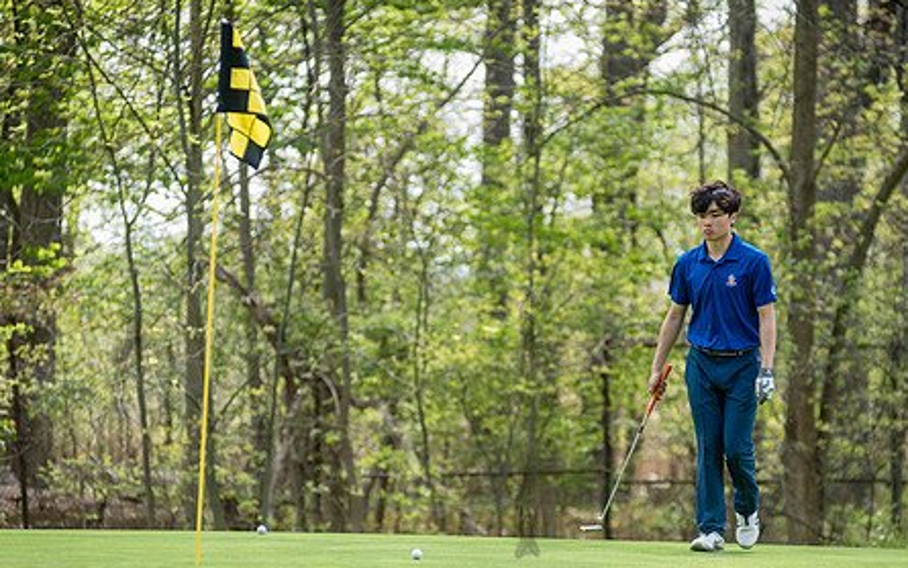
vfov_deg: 5.8
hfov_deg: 9.3
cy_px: 324
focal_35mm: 226
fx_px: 5592
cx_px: 526
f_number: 3.5
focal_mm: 170
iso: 400
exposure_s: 1/500
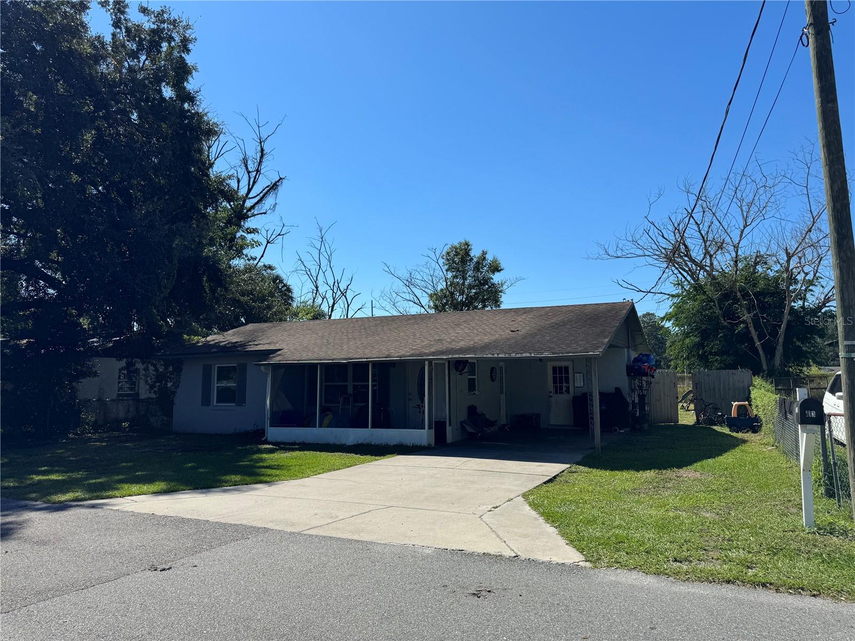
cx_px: 428
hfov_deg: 71.6
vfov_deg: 56.8
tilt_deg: +5.4
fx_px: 593
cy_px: 320
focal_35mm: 24
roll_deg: -0.1
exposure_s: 1/6410
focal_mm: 6.76
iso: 80
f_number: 1.78
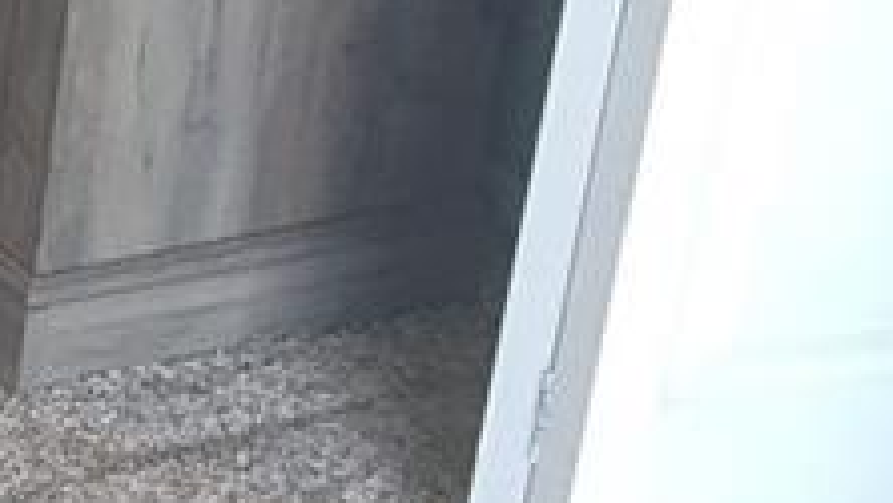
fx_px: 3458
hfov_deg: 12.2
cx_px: -1134
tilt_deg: -18.6
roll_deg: -1.3
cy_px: -535
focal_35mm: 146
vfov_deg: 7.9
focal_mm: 4.15
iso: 32
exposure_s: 1/15
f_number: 2.2
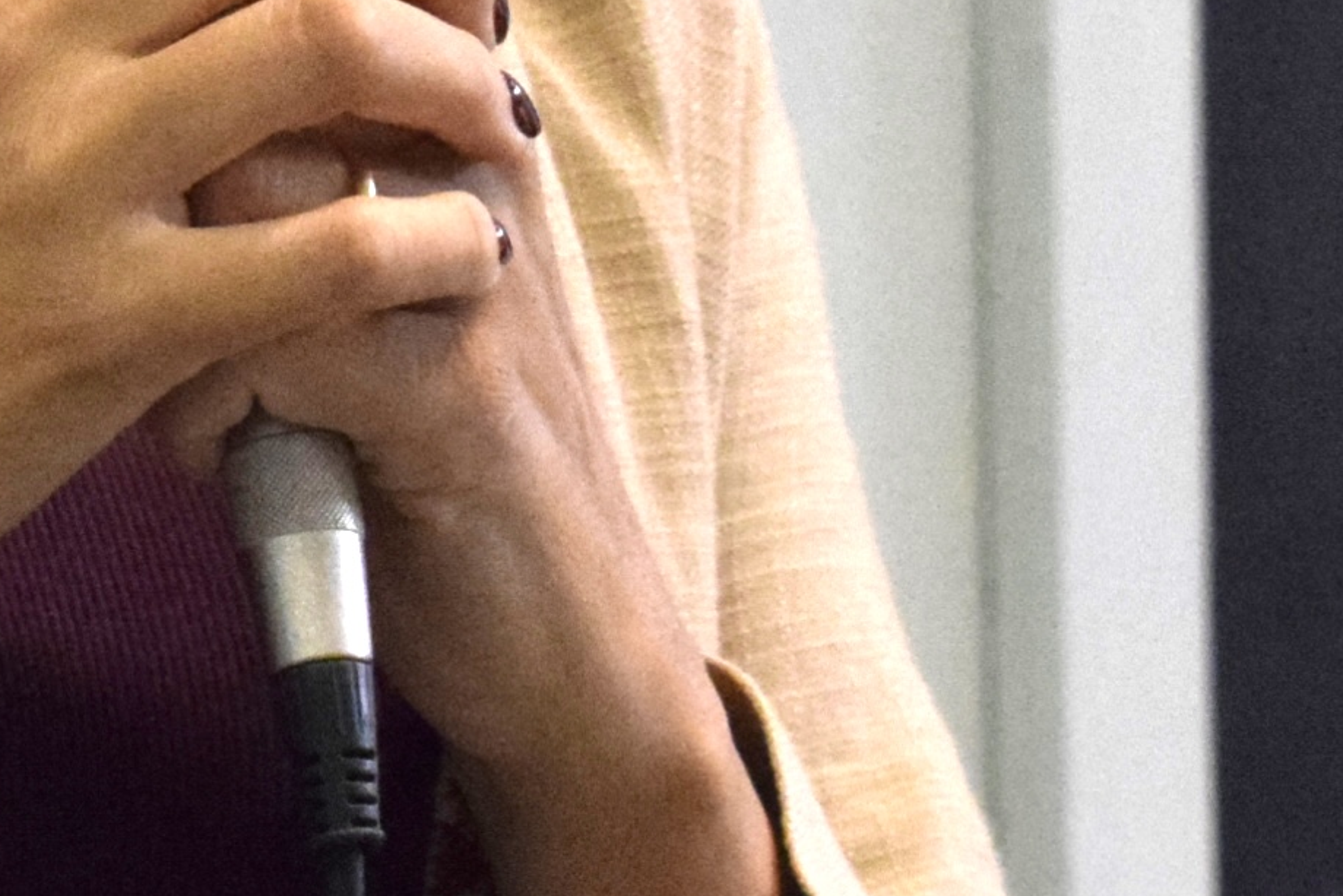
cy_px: -384
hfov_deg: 5.1
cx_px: -151
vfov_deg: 3.4
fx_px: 15052
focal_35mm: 403
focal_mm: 55
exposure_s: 1/200
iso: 3200
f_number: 6.3
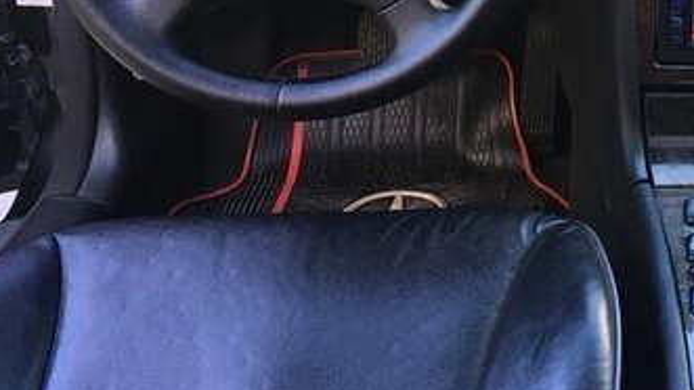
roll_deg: -3.0
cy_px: -87
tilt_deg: -21.7
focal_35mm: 63
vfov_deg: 18.1
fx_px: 1159
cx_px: 684
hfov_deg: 31.0
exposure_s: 1/33
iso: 25
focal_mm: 4.15
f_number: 2.2
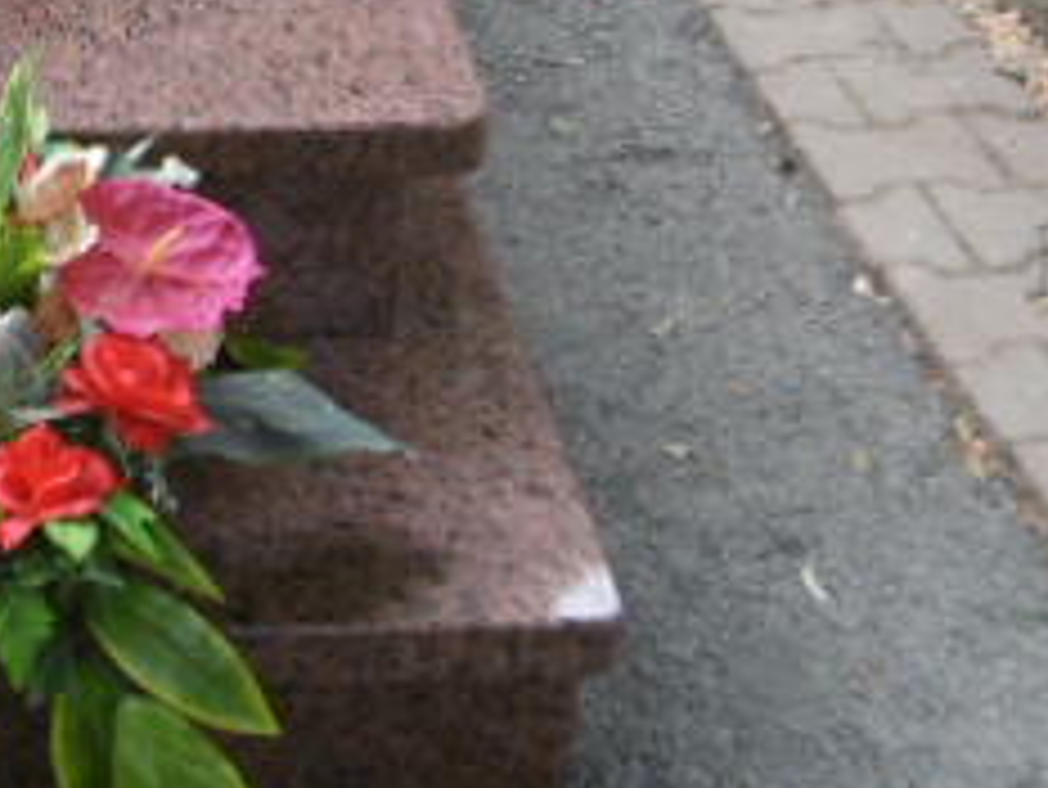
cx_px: 9
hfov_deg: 27.7
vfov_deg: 21.1
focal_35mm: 66
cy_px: -99
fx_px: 1999
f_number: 3.1
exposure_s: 1/80
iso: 100
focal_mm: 4.3
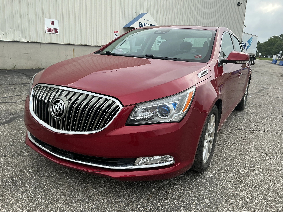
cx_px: 142
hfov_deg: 63.4
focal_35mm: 28
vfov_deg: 49.7
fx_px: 229
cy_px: 106
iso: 25
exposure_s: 1/683
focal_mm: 3
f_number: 1.8
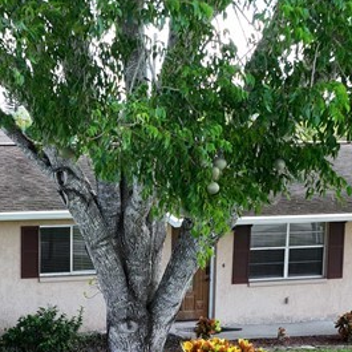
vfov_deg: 20.8
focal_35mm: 82
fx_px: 943
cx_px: 77
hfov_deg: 20.9
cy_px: 306
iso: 200
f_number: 4
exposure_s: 1/100
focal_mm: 12.29
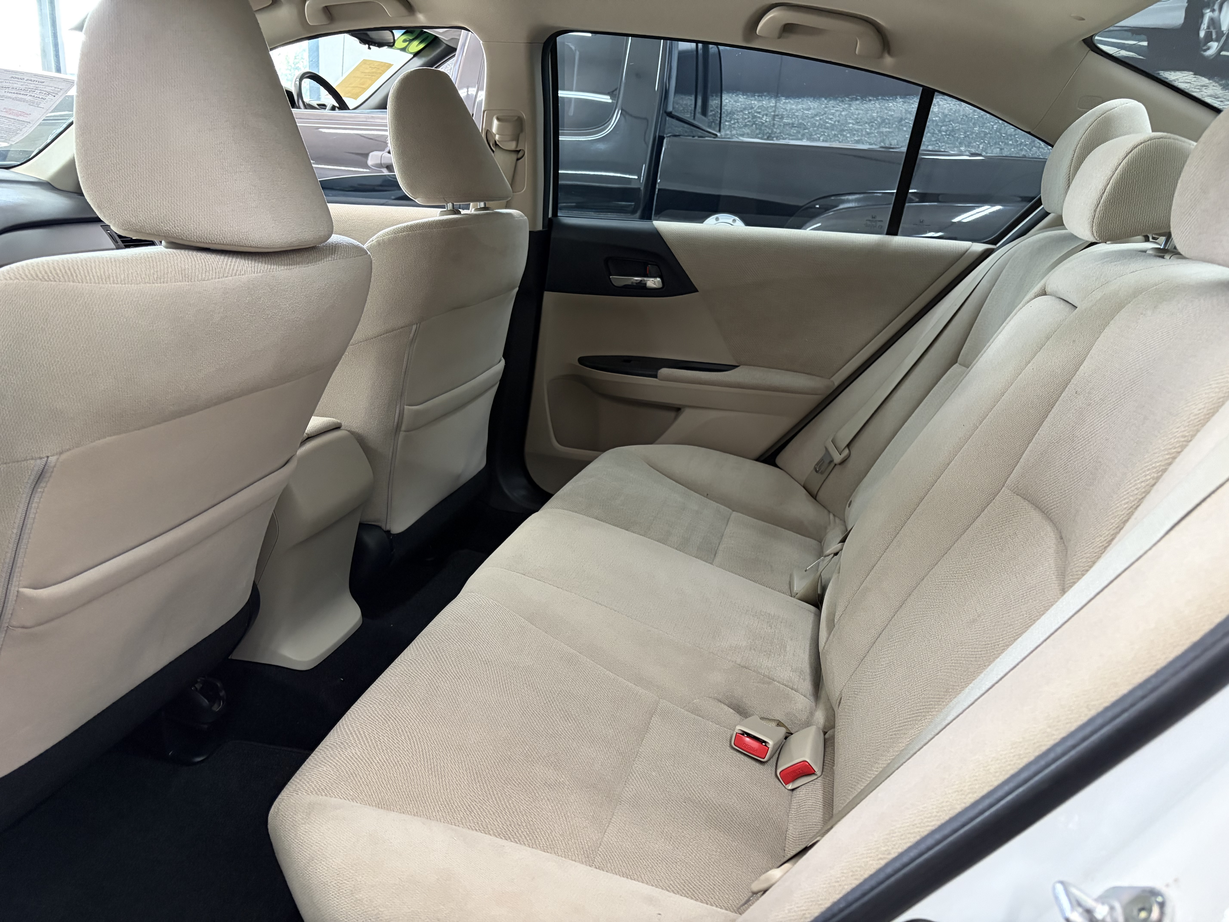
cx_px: 614
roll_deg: -5.4
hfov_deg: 67.3
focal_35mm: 26
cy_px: 461
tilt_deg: -18.0
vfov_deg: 53.1
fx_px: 923
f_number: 1.6
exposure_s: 1/60
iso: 320
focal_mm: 5.96
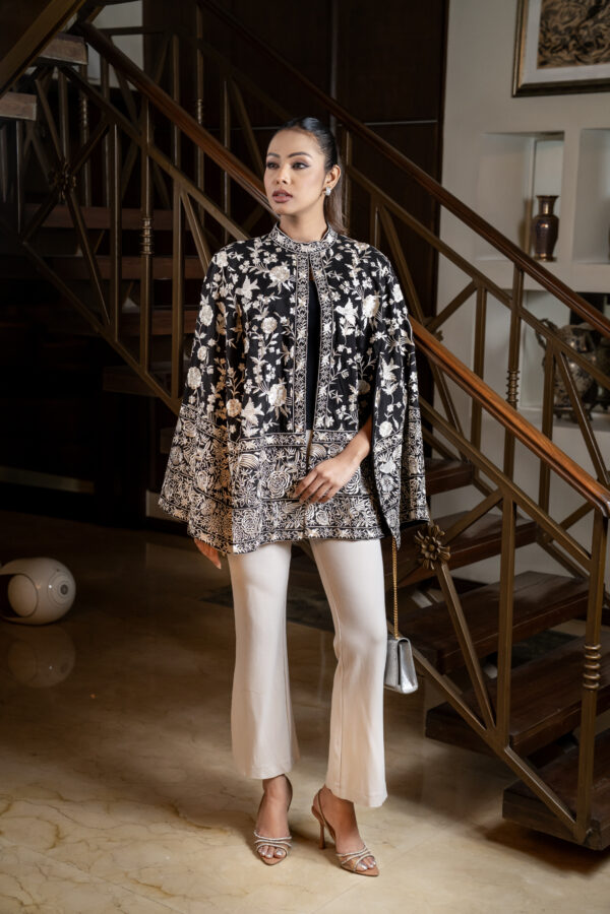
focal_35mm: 54
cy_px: 457
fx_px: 1372
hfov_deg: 25.1
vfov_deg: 36.9
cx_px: 305
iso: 1000
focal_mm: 54
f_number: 4
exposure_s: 1/125
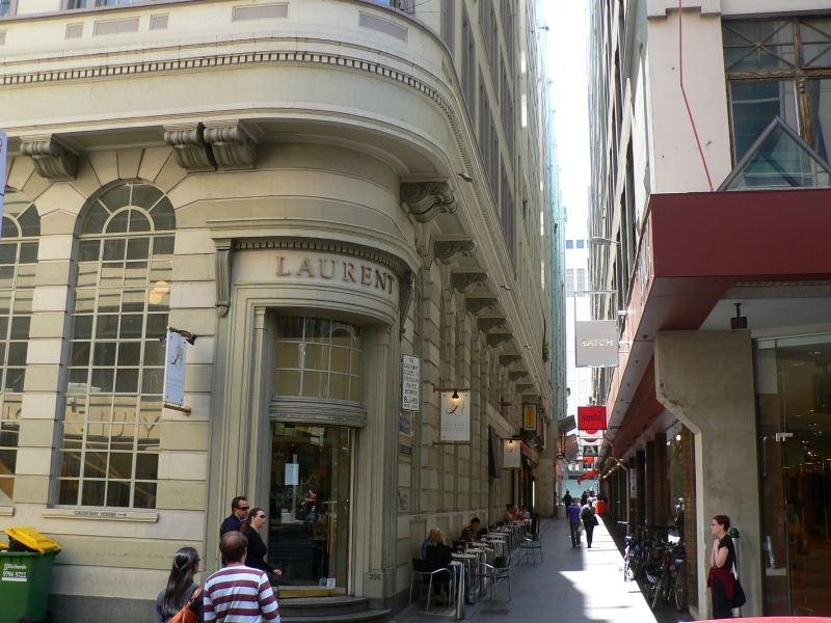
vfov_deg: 39.7
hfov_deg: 51.4
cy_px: 312
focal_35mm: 36
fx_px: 864
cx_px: 416
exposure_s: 1/100
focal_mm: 6
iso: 80
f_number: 3.2
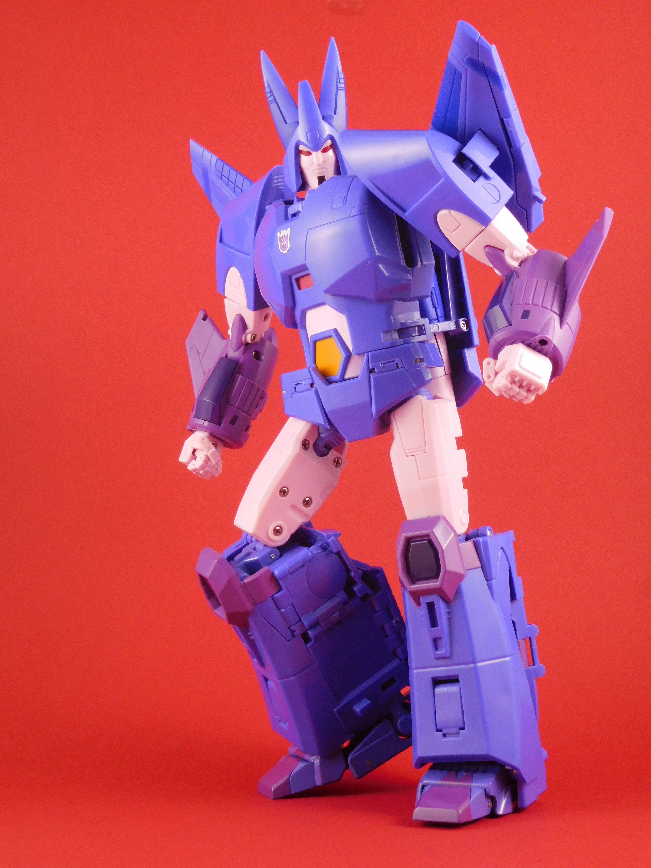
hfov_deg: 26.6
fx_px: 1379
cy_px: 434
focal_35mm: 55
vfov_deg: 34.9
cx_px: 326
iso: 400
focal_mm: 9.8
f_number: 4.2
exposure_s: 1/60
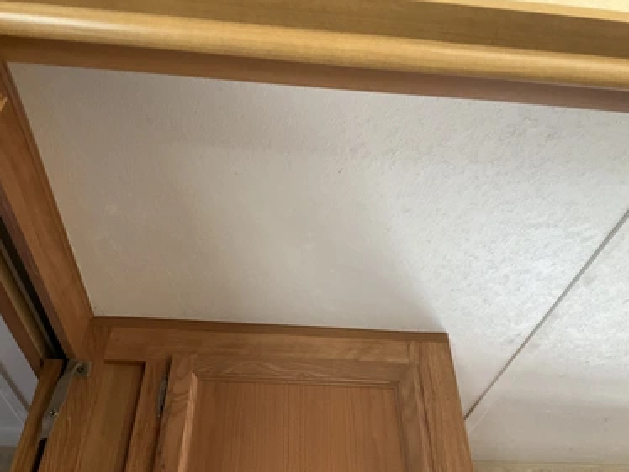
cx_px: 309
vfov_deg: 45.5
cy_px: 249
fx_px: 564
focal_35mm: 31
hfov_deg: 58.3
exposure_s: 1/60
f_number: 1.8
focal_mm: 3
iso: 100
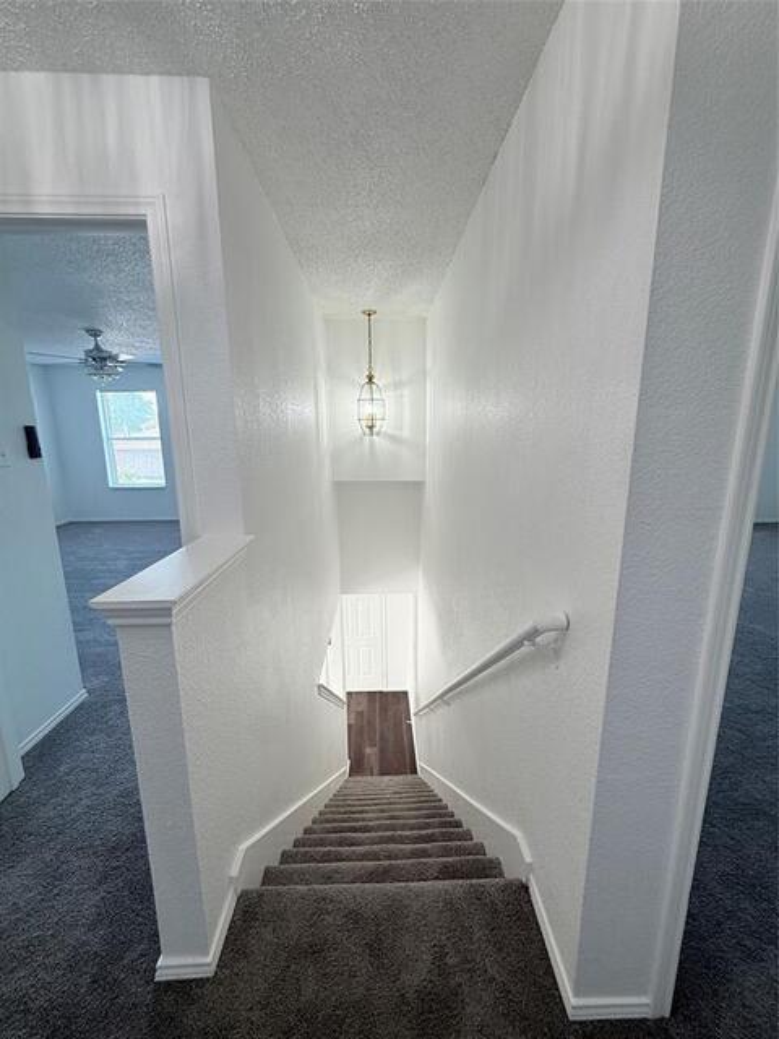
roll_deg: +0.1
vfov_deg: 102.1
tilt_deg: -11.6
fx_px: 420
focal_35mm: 14
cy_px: 520
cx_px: 390
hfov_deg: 85.7
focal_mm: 2.22
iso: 64
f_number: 2.2
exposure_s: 1/60
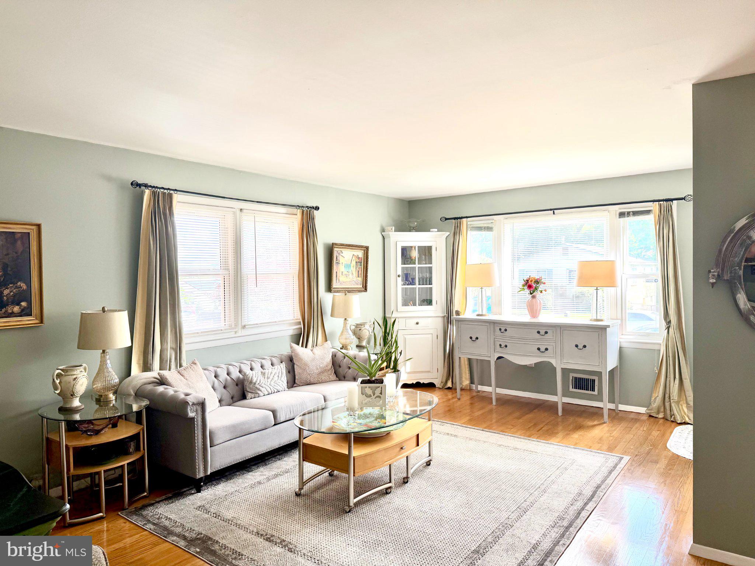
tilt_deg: -2.1
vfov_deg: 56.8
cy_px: 283
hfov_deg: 71.6
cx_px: 378
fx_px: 523
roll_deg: +0.8
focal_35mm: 24
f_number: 1.78
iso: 80
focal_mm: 6.76
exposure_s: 1/199
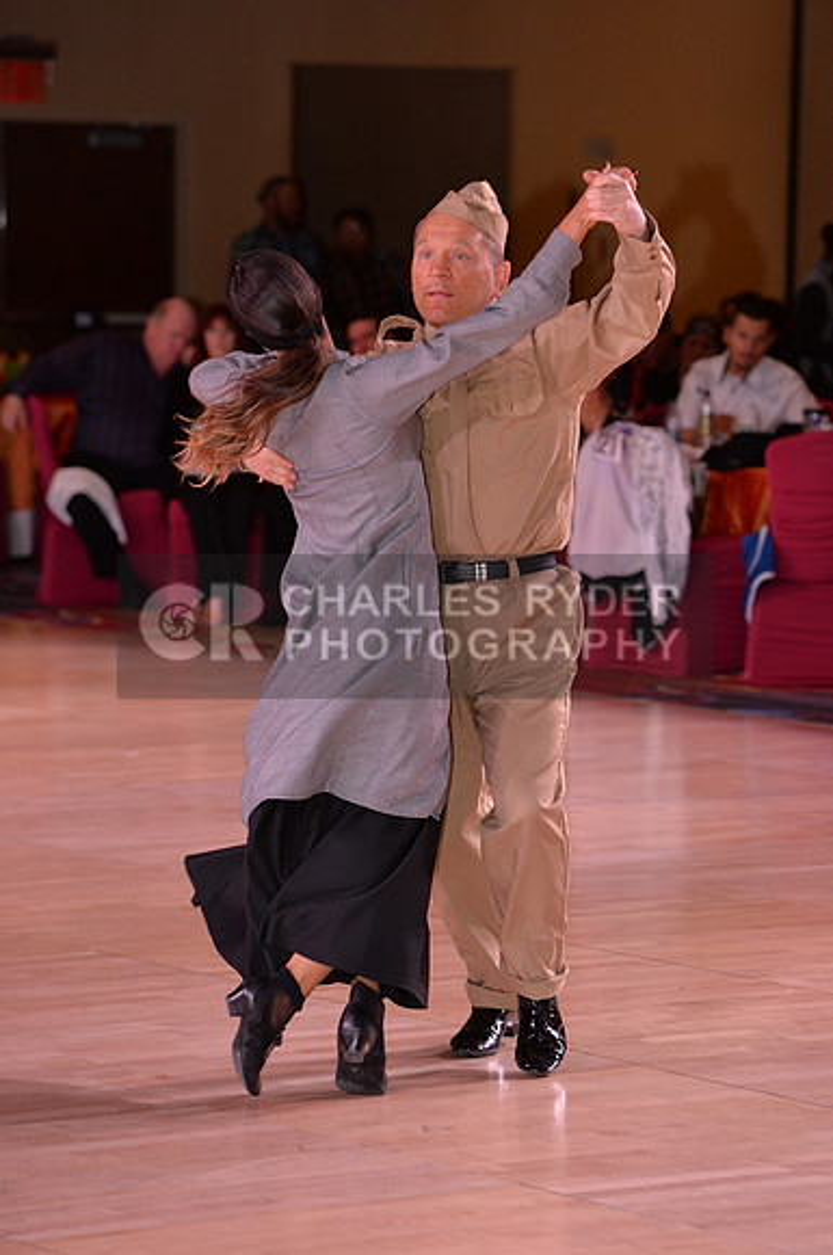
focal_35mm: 175
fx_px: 6092
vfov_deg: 11.8
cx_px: 416
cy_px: 628
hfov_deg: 7.8
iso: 1000
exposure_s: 1/250
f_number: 5.6
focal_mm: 175
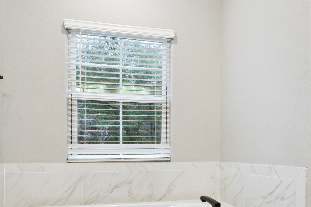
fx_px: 268
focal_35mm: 31
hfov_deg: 60.1
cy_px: 155
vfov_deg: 41.1
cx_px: 172
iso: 400
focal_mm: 18
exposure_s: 1/30
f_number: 11
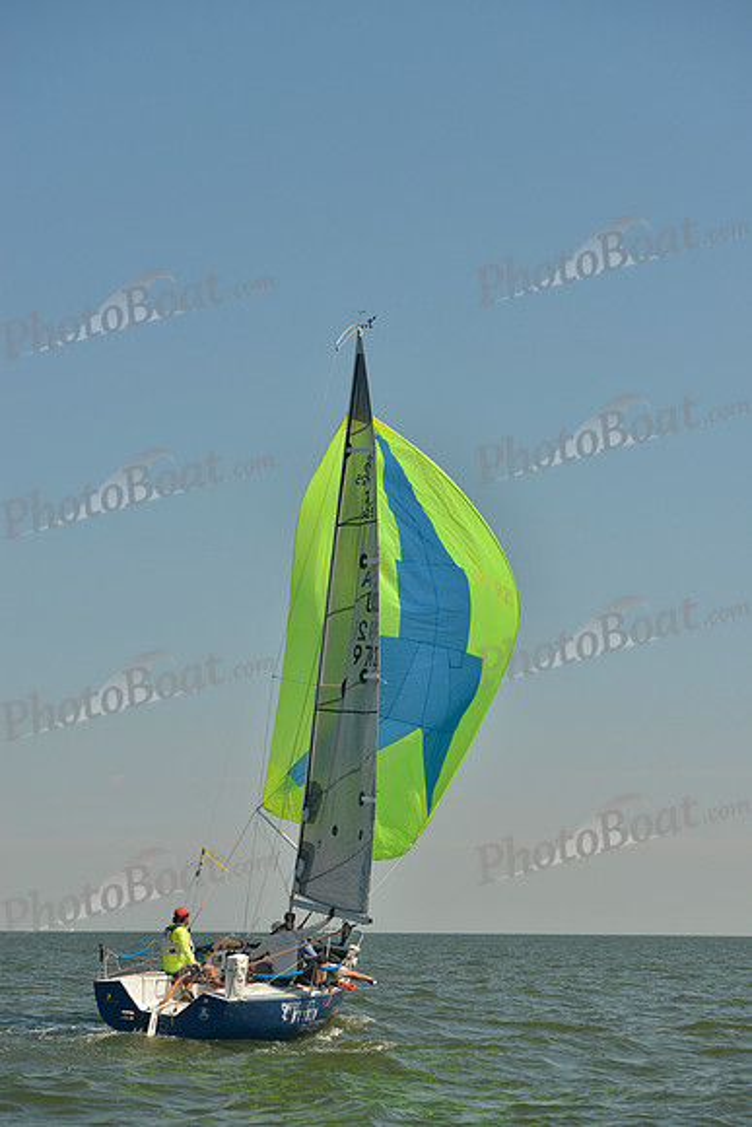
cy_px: 564
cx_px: 376
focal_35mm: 90
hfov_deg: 15.2
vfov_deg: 22.6
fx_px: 2818
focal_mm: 90
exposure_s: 1/800
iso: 200
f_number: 6.3
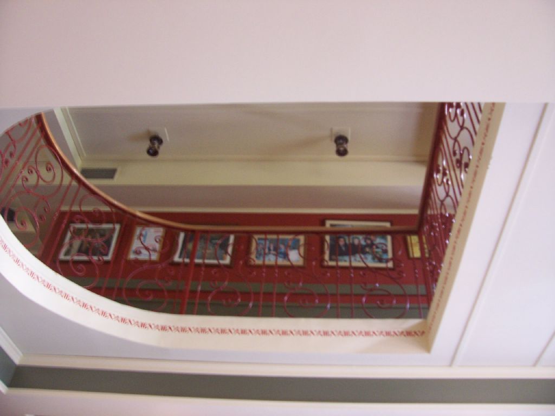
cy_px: 208
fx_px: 545
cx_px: 278
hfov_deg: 54.0
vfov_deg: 41.8
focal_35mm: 34
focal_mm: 5.6
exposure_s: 1/8
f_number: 2.7
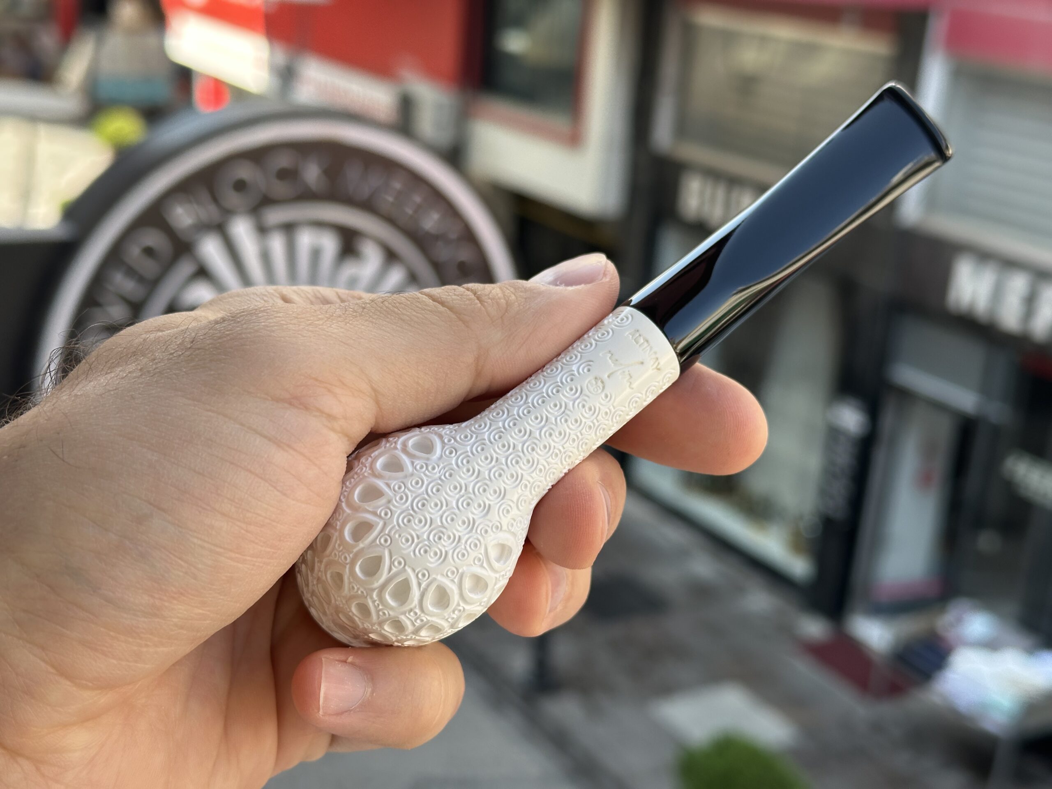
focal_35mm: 48
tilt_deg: -17.7
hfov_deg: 39.7
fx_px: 1459
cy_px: 394
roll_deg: -4.8
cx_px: 526
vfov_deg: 30.3
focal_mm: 6.86
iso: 64
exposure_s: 1/475
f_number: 1.78
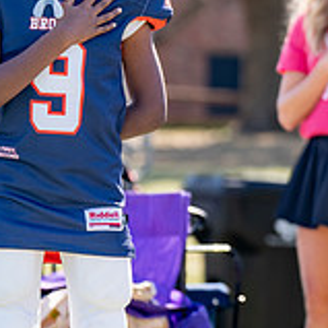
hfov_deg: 4.0
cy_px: 167
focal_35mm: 437
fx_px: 4685
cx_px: 457
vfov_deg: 4.0
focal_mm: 114
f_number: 2.8
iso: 100
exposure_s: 1/800
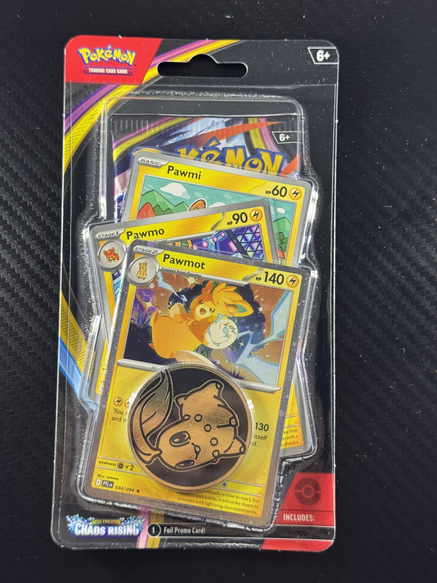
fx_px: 808
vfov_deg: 39.7
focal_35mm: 48
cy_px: 292
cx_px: 218
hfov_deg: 30.3
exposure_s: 1/60
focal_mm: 6.76
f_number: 1.78
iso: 125
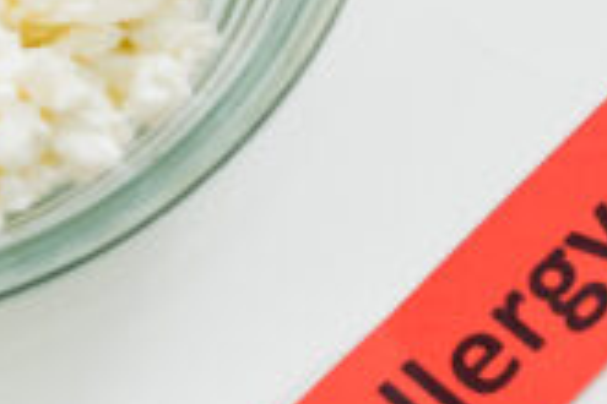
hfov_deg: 6.3
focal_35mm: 322
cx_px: 1129
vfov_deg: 4.3
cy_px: 215
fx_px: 5429
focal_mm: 52
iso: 200
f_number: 5
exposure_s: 1/160
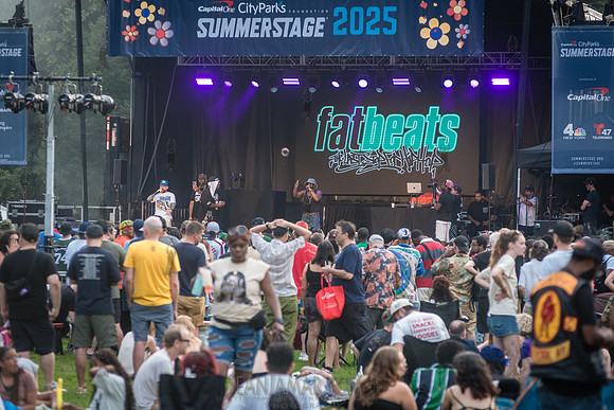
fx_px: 2927
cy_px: 205
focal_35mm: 172
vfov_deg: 8.0
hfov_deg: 12.0
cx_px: 307
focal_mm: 170
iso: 1000
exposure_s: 1/640
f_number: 4
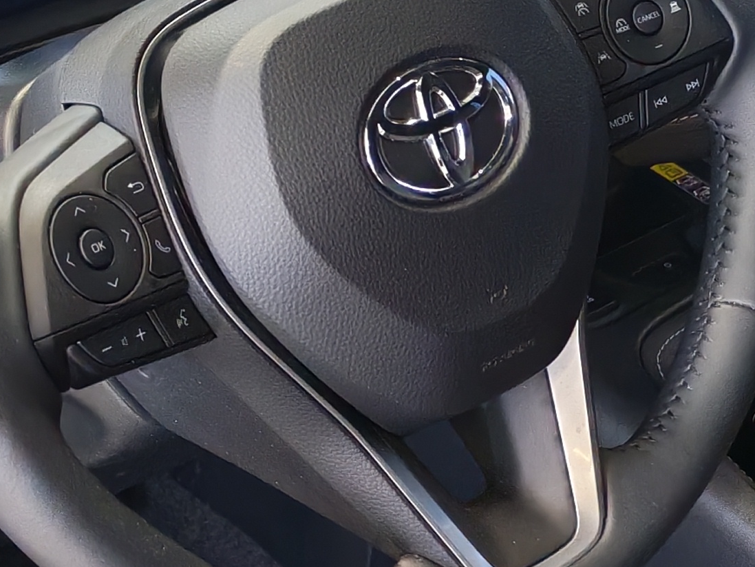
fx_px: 2443
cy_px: 362
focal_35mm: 112
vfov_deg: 13.2
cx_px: 610
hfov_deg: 17.4
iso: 1000
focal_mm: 6.12
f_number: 1.9
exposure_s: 1/100
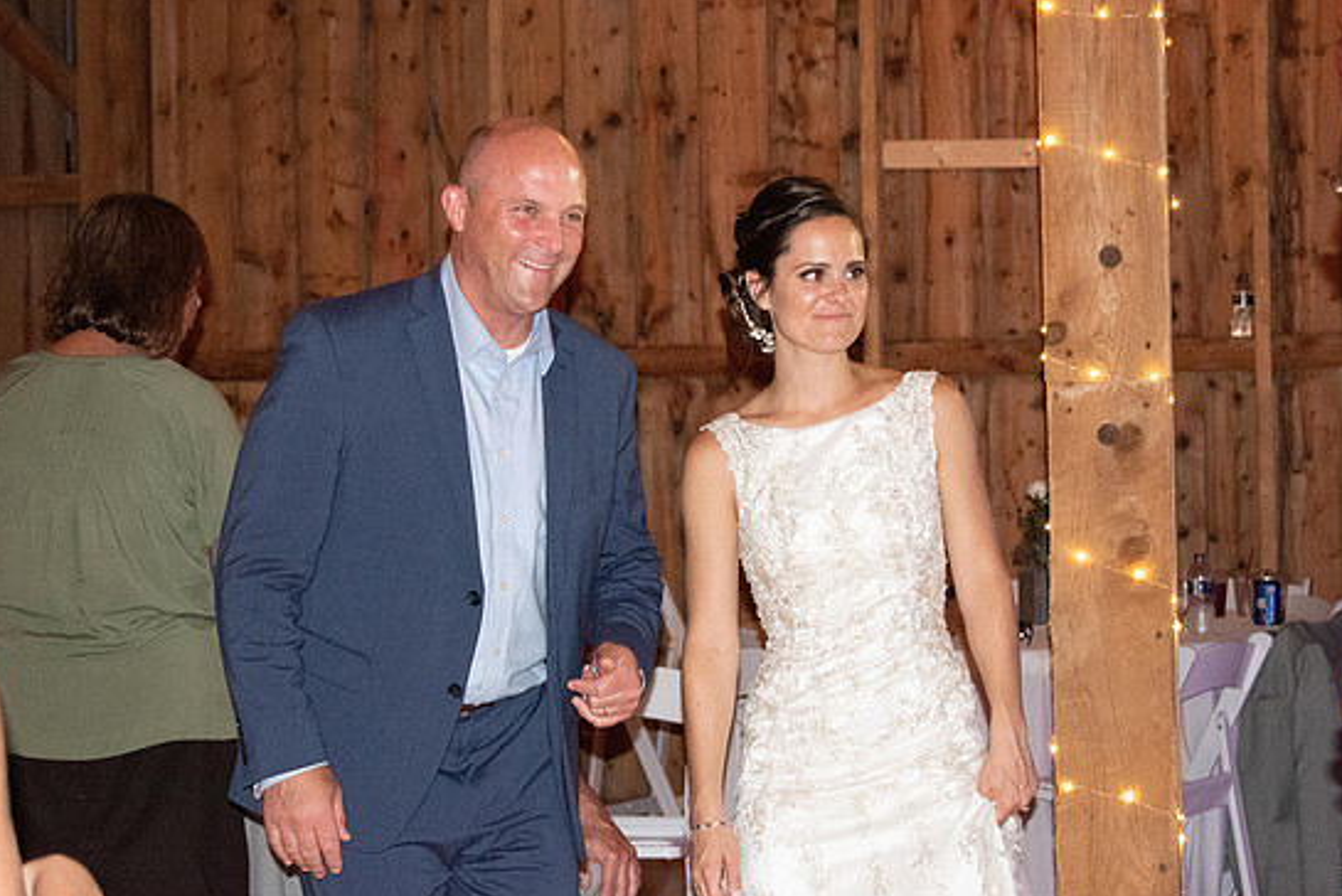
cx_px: 702
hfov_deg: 24.5
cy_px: 454
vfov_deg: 16.5
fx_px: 3096
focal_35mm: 83
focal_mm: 52
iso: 6400
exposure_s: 1/60
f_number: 5.6
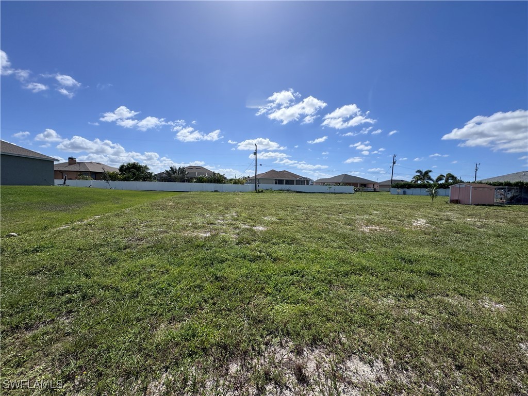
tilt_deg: -4.2
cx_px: 264
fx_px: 214
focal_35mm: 14
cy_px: 198
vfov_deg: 85.7
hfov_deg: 102.1
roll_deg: -1.0
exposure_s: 1/3717
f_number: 2.2
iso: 50
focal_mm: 2.22
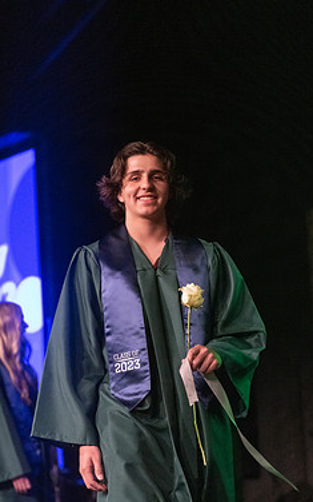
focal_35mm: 94
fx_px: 1283
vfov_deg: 22.1
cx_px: 166
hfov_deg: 13.9
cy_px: 290
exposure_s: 1/1000
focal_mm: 77
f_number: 2.8
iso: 16000
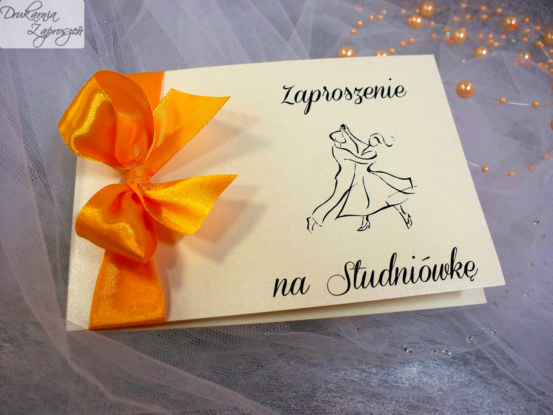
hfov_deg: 51.4
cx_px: 276
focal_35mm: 36
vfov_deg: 39.7
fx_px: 575
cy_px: 208
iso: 250
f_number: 2.8
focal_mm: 7.54
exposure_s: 1/60
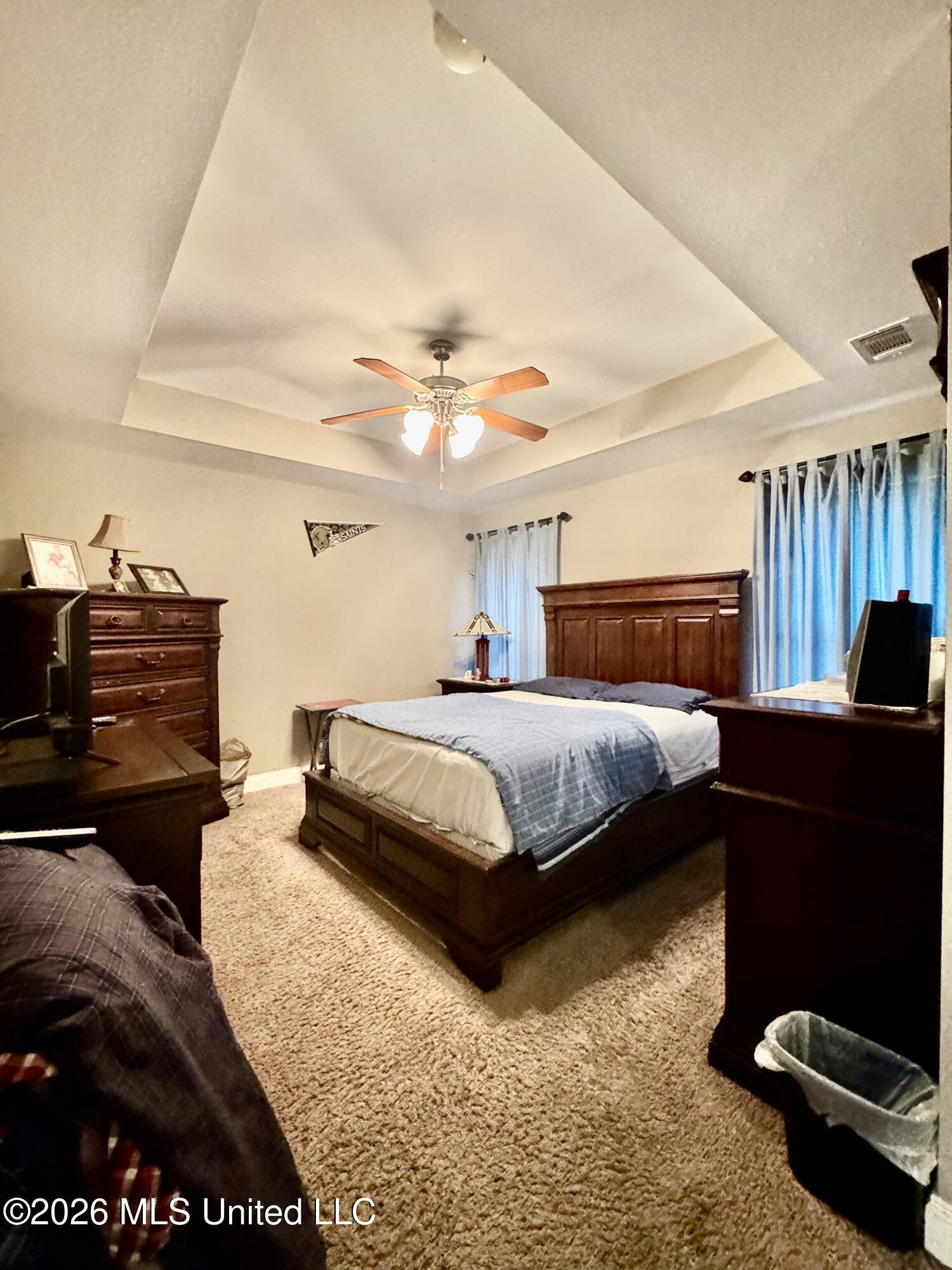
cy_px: 635
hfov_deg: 85.7
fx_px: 513
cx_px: 476
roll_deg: +0.2
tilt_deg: -0.9
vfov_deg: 102.1
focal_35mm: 14
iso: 1000
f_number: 2.2
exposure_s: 1/60
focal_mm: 2.22
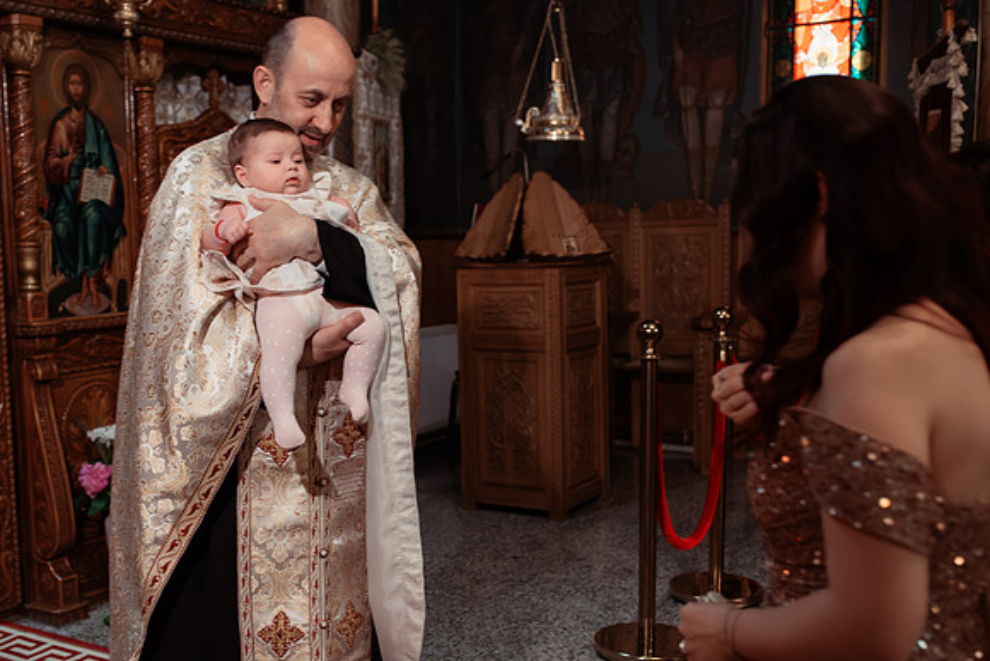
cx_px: 412
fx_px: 1124
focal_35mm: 41
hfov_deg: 47.3
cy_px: 368
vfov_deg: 32.7
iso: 1600
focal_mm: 35
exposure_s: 1/250
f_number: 3.5
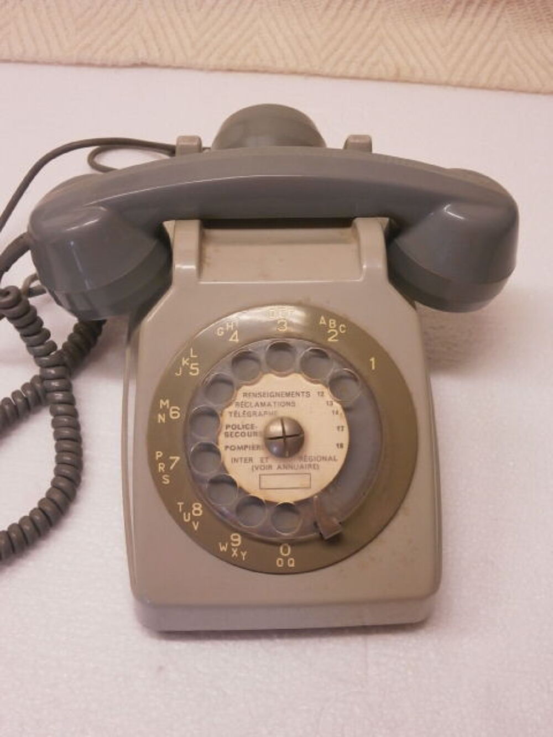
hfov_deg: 30.9
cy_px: 368
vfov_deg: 40.4
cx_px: 276
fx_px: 1001
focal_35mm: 47
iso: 160
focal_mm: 8.3
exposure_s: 1/40
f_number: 3.4
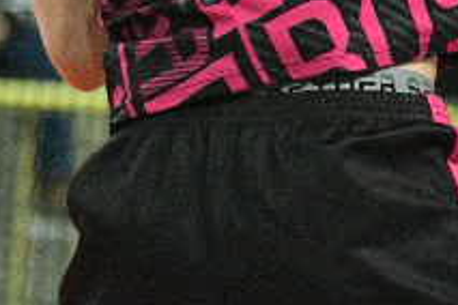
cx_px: 486
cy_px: -180
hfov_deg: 2.6
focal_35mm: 797
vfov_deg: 1.7
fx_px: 10139
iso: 10000
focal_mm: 105
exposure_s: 1/1000
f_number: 2.8
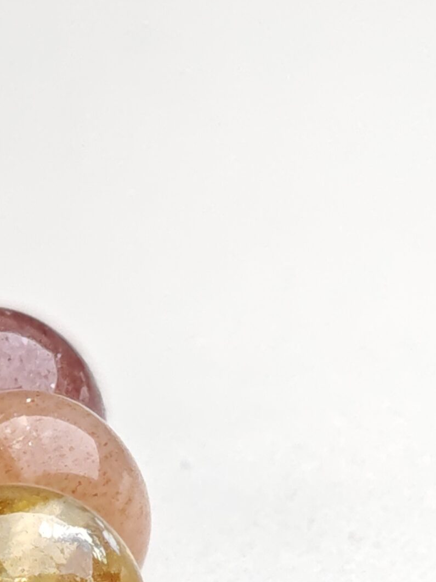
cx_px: 42
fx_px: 5324
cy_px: 766
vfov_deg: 6.2
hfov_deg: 4.7
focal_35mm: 317
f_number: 1.8
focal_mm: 11.5
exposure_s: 1/1616
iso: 200
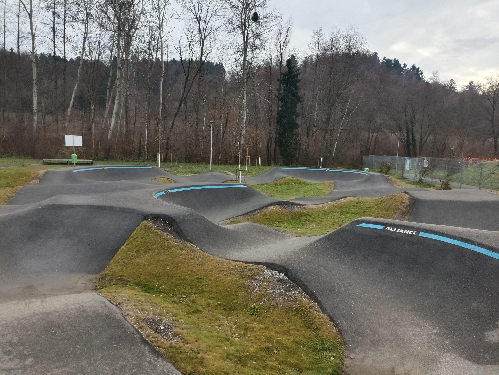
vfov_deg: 54.9
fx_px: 360
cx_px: 250
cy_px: 188
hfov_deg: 69.4
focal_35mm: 25
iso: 128
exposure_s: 1/100
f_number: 1.79
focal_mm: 4.74
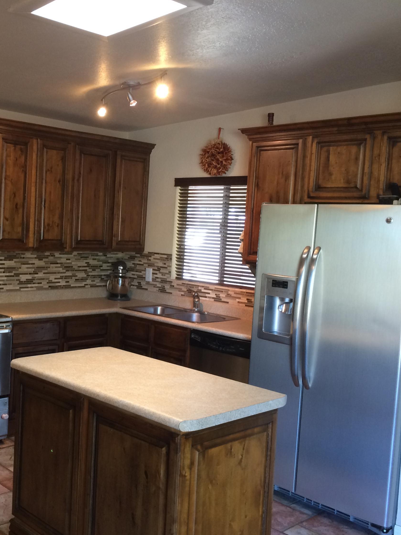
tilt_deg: -7.6
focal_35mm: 39
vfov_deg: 47.9
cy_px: 269
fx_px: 602
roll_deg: -3.1
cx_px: 90
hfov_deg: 35.8
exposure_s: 1/30
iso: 100
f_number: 2.2
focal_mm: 4.15
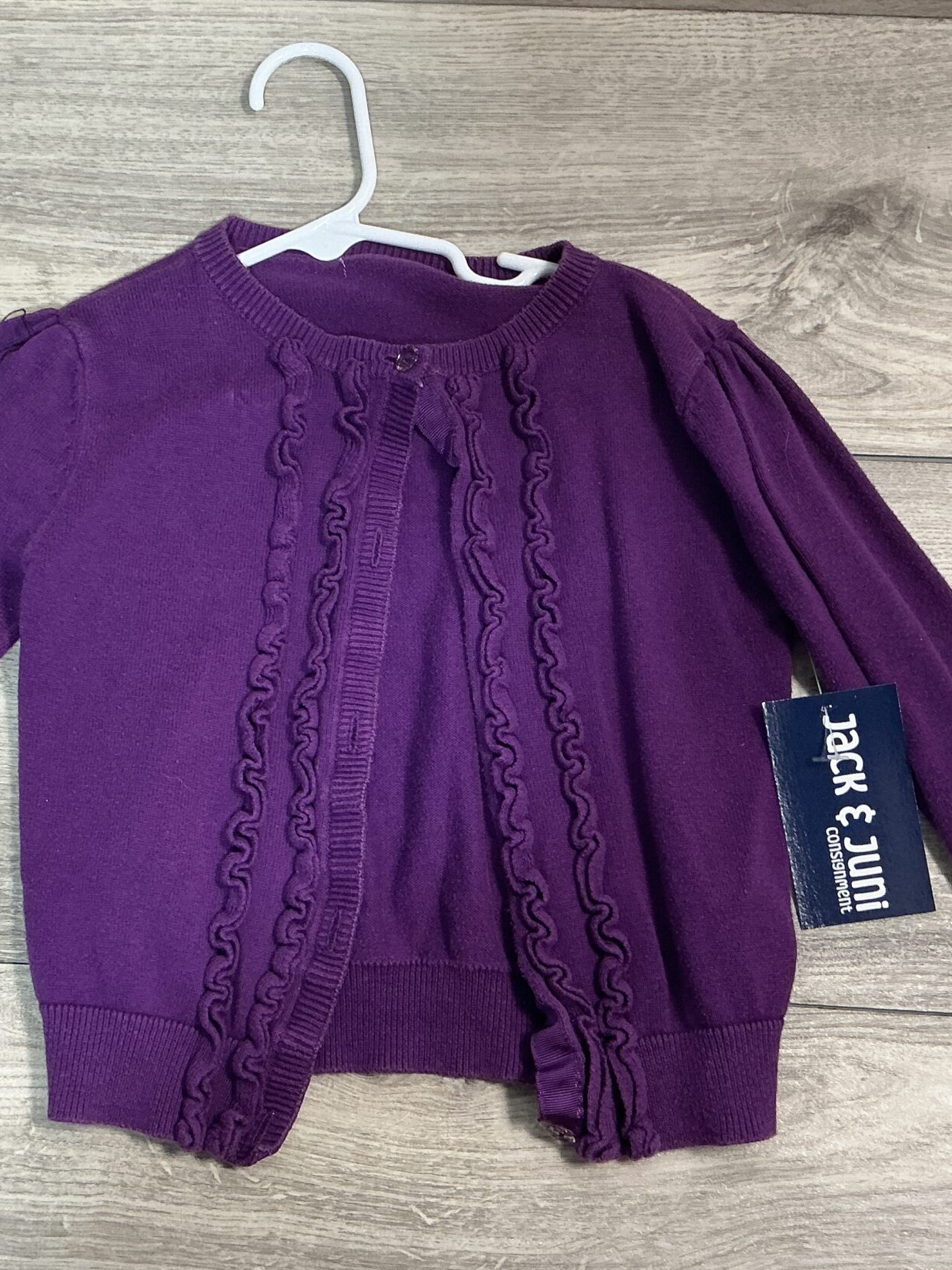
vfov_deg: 42.0
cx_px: 373
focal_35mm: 45
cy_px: 700
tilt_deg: -78.0
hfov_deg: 32.1
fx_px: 1651
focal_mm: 3
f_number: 1.8
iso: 80
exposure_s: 1/60
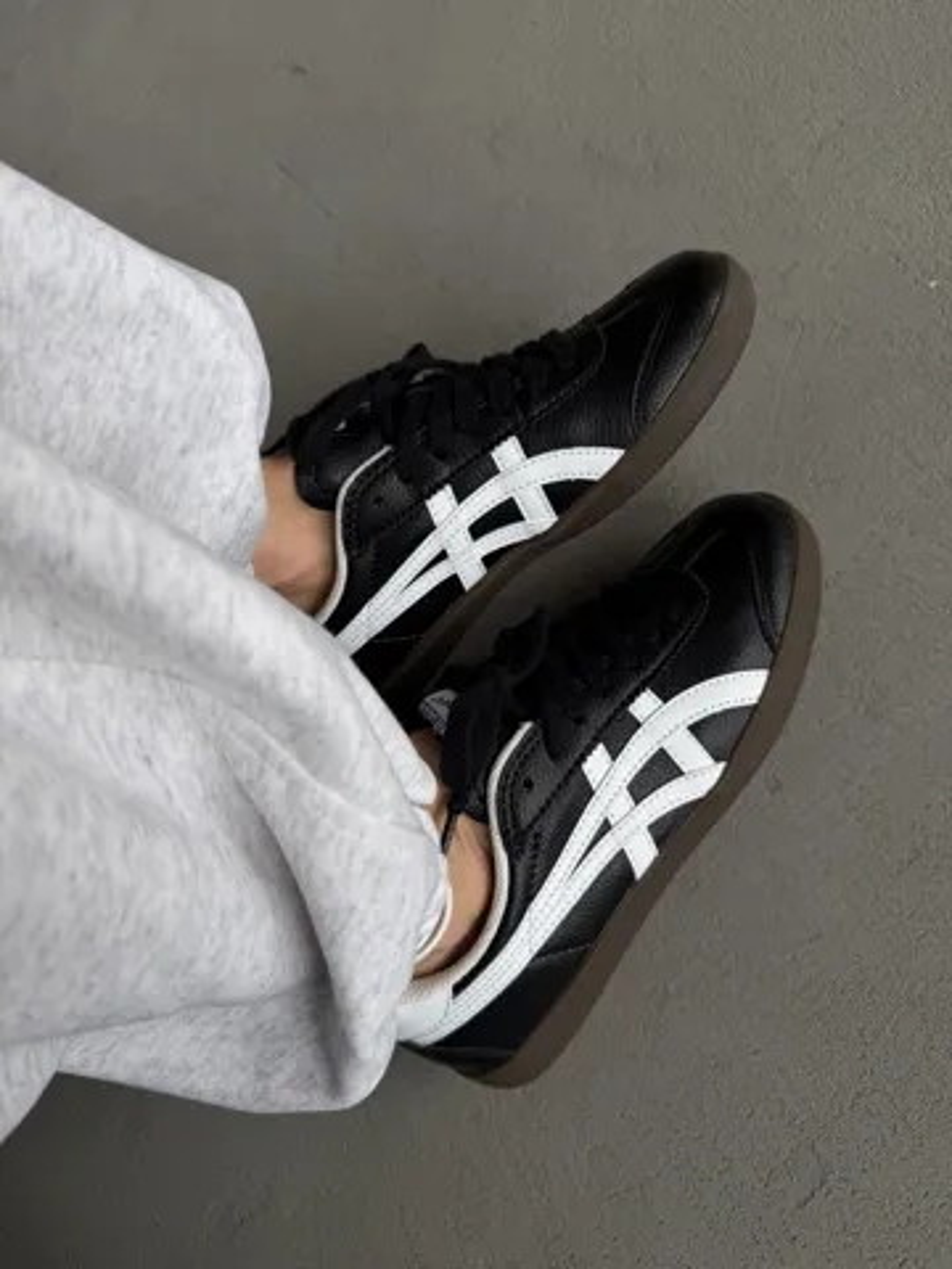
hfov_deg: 56.8
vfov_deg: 71.6
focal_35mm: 24
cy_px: 634
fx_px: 880
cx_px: 476
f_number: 1.78
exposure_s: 1/440
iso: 80
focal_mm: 6.76
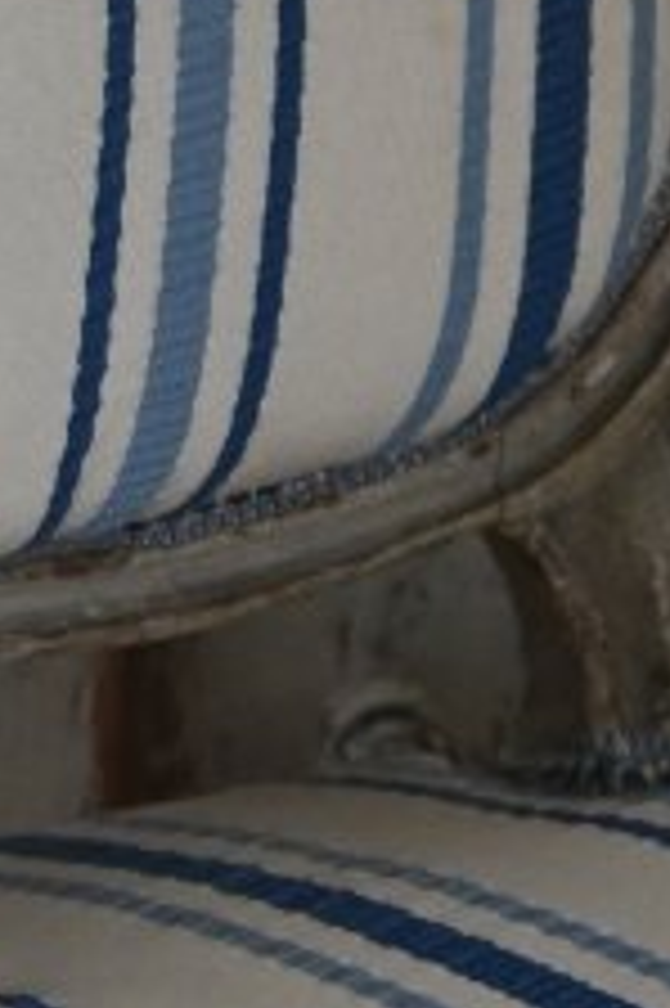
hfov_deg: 5.4
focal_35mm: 253
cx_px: 211
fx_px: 7083
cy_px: 400
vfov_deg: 8.1
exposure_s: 1/125
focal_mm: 31.5
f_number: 4
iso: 1600
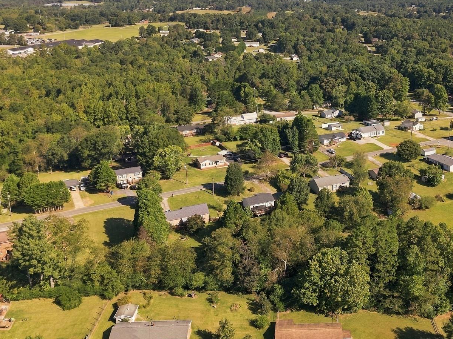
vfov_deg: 35.0
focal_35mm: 41
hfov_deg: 44.8
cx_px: 319
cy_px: 141
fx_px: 536
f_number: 1.8
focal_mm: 8.7
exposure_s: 1/100
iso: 140
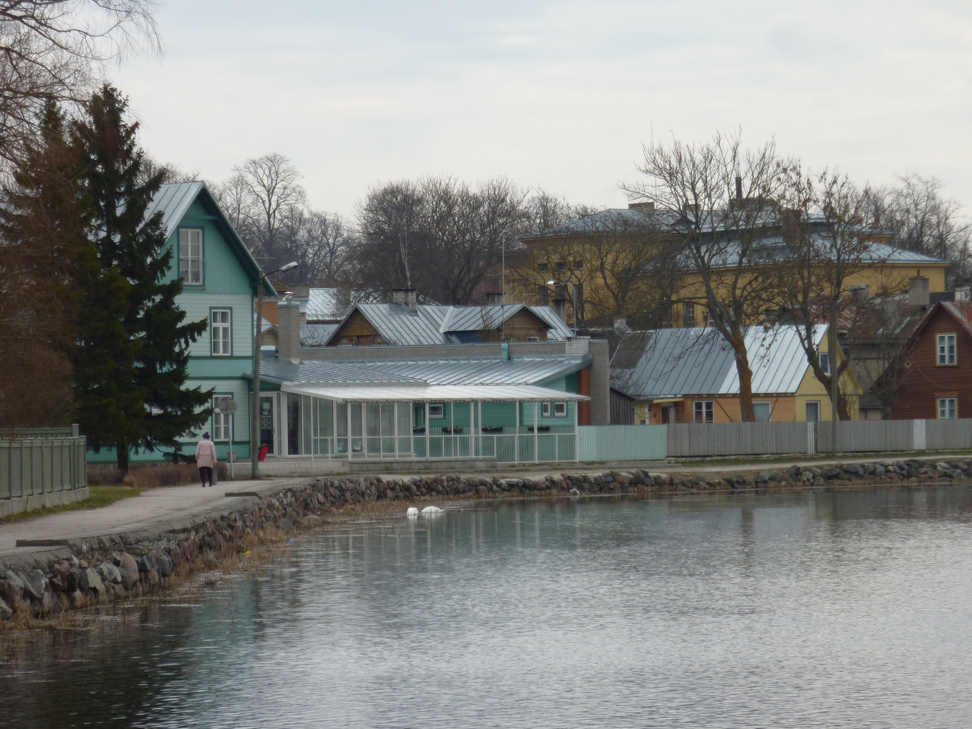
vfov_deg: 8.8
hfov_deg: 11.7
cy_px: 364
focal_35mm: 169
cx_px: 486
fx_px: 4745
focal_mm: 27.8
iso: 80
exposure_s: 1/400
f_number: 4.5
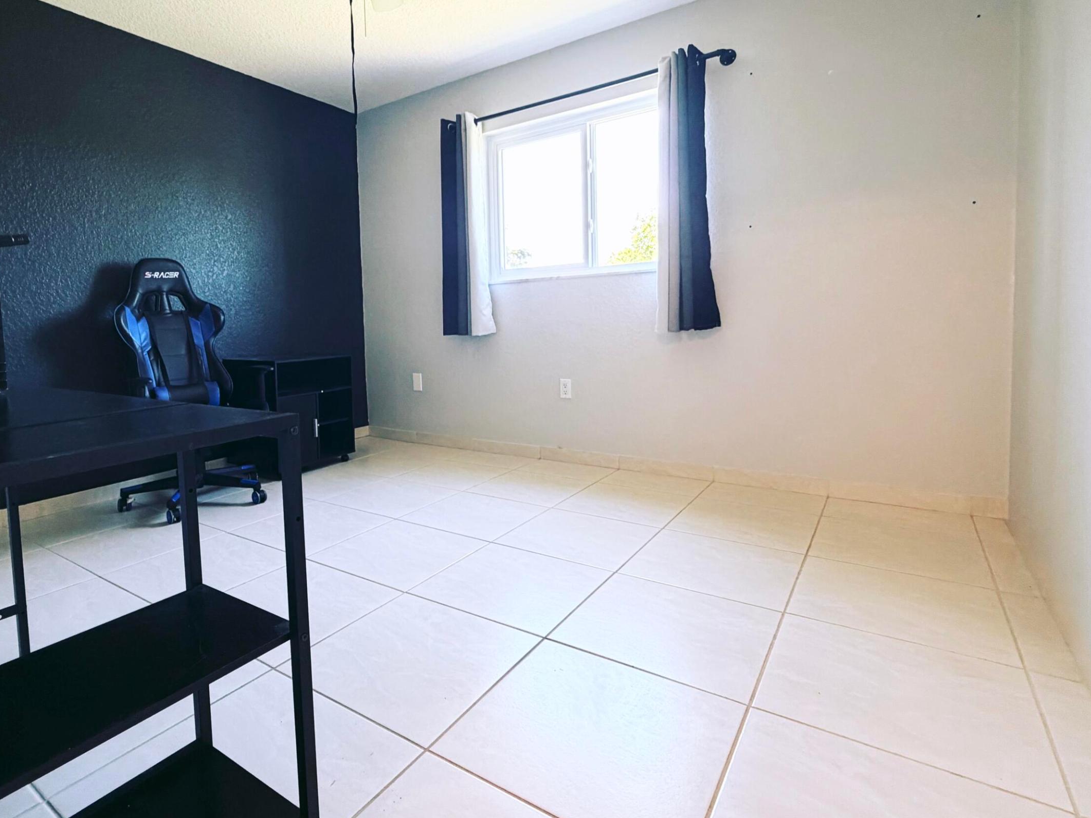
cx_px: 456
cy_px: 357
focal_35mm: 19
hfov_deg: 84.0
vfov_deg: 68.4
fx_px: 599
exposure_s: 1/60
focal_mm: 2.22
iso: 320
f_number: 2.2
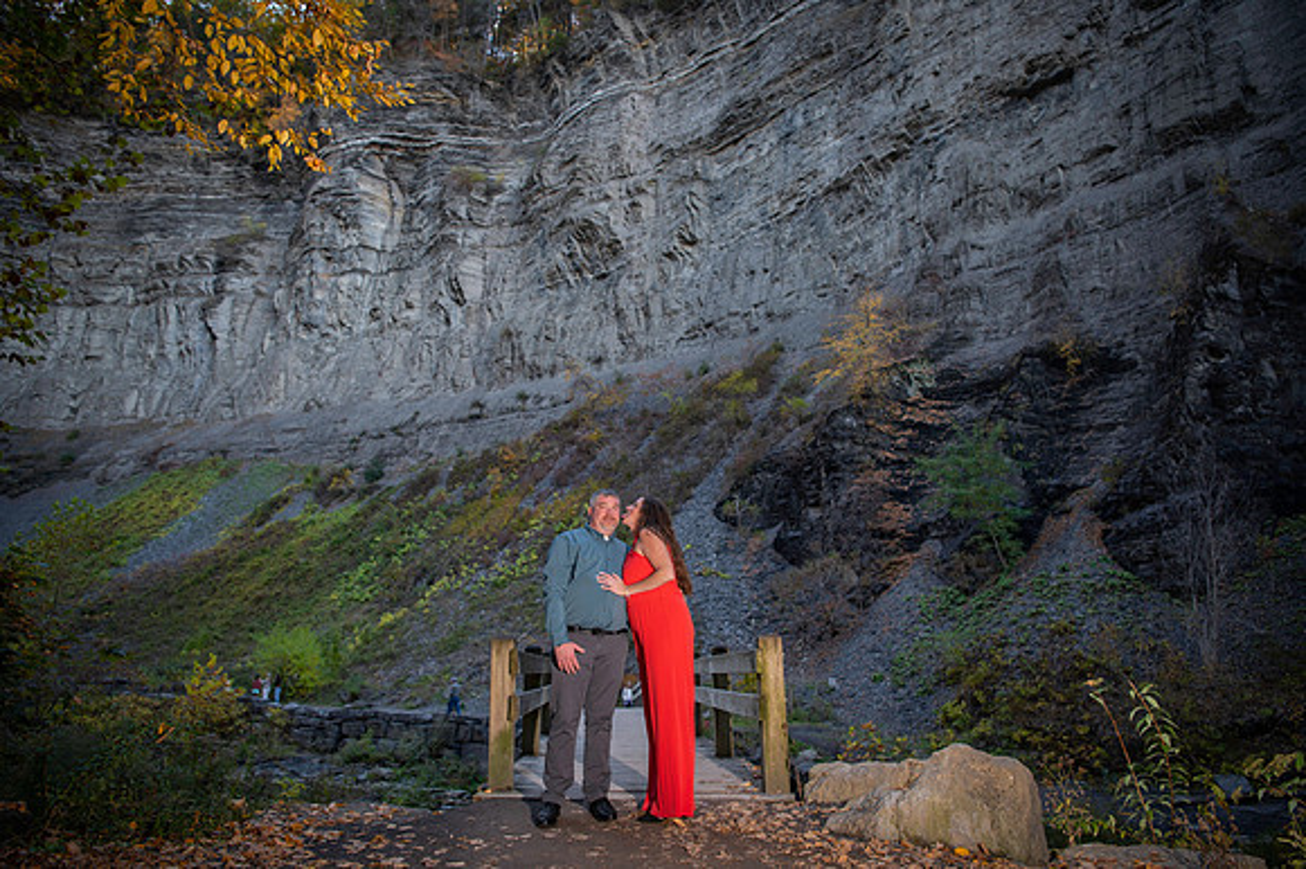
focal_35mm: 25
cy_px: 417
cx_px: 658
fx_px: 906
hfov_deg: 71.6
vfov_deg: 51.3
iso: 250
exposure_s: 1/200
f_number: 2.8
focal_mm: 24
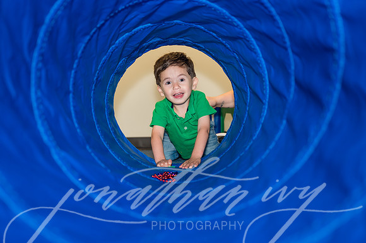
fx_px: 447
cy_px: 122
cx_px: 183
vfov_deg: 30.5
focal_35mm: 44
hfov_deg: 44.5
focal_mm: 44
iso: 800
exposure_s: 1/200
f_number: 3.5
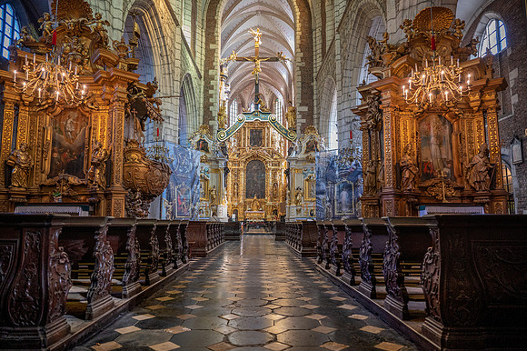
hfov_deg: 73.5
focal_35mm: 24
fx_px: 353
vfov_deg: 52.9
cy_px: 176
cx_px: 264
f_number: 2.8
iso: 2200
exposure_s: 1/125
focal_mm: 24
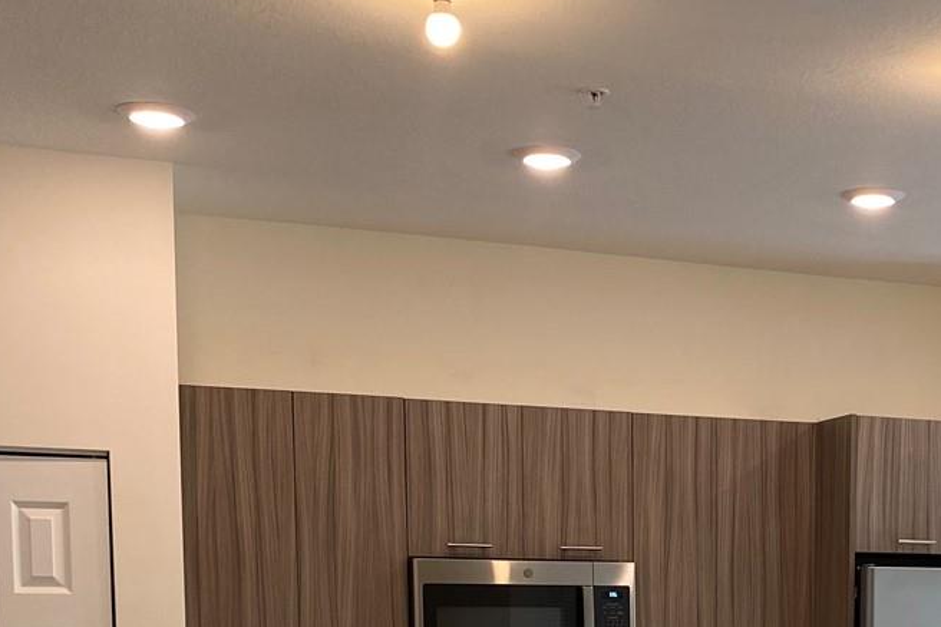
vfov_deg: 19.2
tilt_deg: -5.6
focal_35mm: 66
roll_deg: -0.7
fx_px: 1725
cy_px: 792
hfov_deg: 29.7
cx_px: 765
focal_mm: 4.25
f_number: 1.8
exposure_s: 1/120
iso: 80
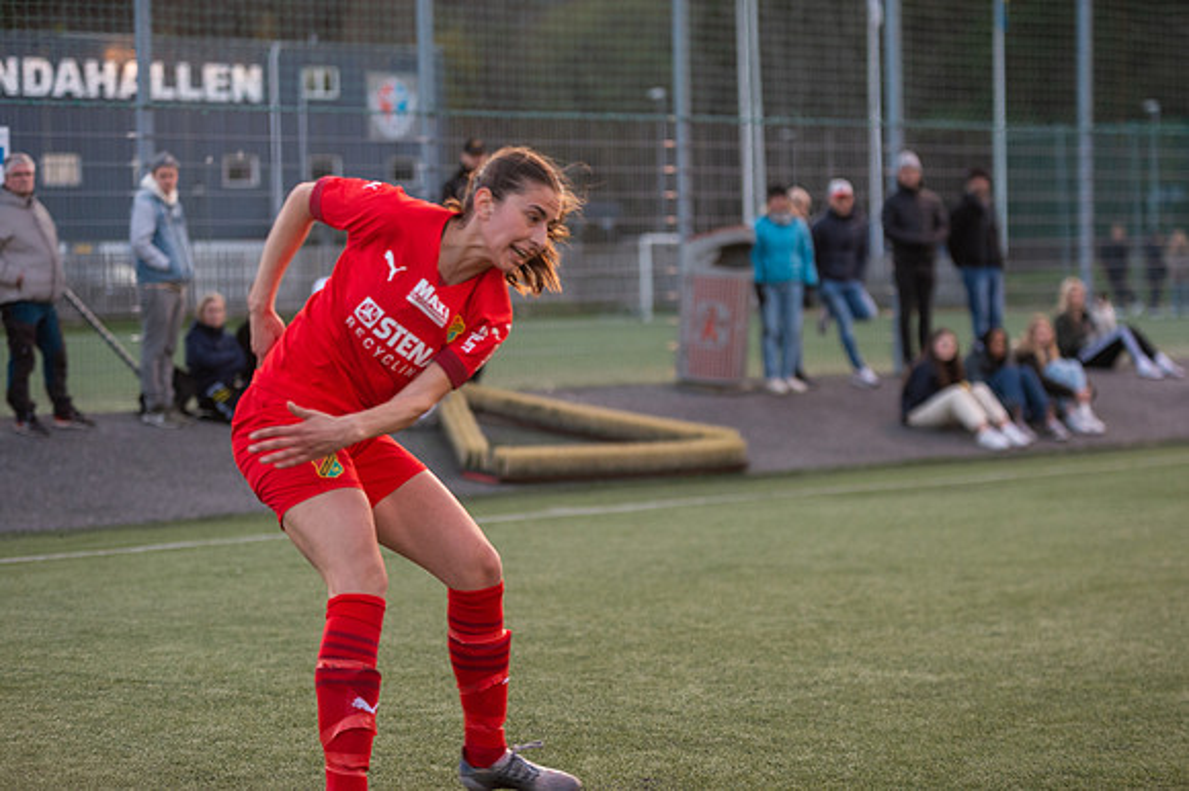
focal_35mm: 100
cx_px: 594
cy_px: 396
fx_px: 3301
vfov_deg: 13.7
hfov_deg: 20.4
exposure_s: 1/640
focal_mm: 100
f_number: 3.2
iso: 3200
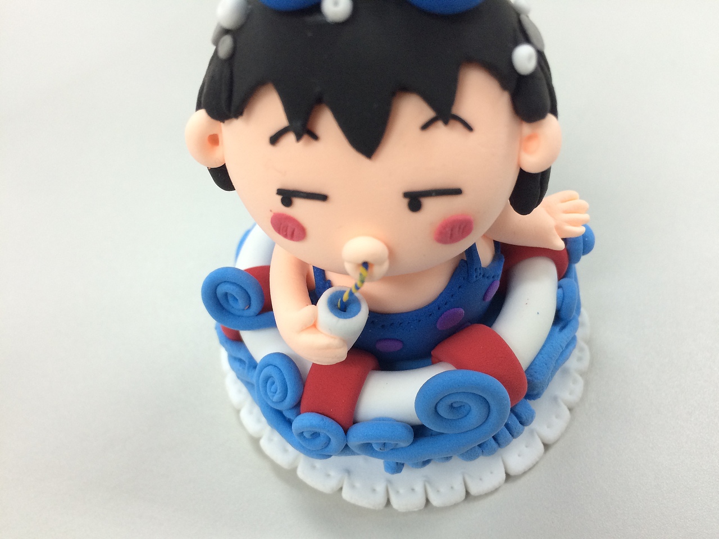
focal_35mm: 29
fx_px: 602
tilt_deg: -55.9
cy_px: 270
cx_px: 360
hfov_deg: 61.7
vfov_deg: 48.2
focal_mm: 4.15
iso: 125
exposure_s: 1/33
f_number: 2.2
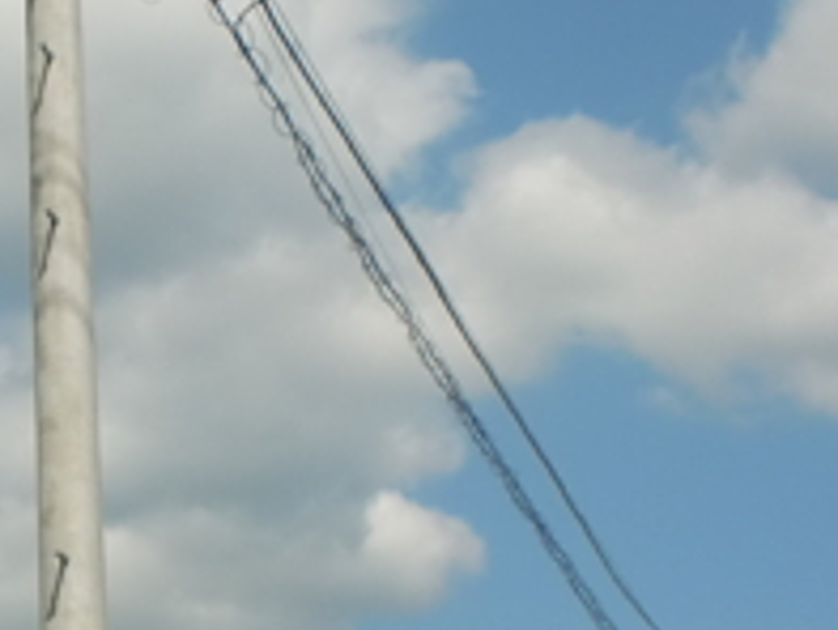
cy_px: 494
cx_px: 72
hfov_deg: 13.8
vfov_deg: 10.4
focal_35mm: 142
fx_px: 3440
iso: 64
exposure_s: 1/500
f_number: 5.6
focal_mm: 6.3
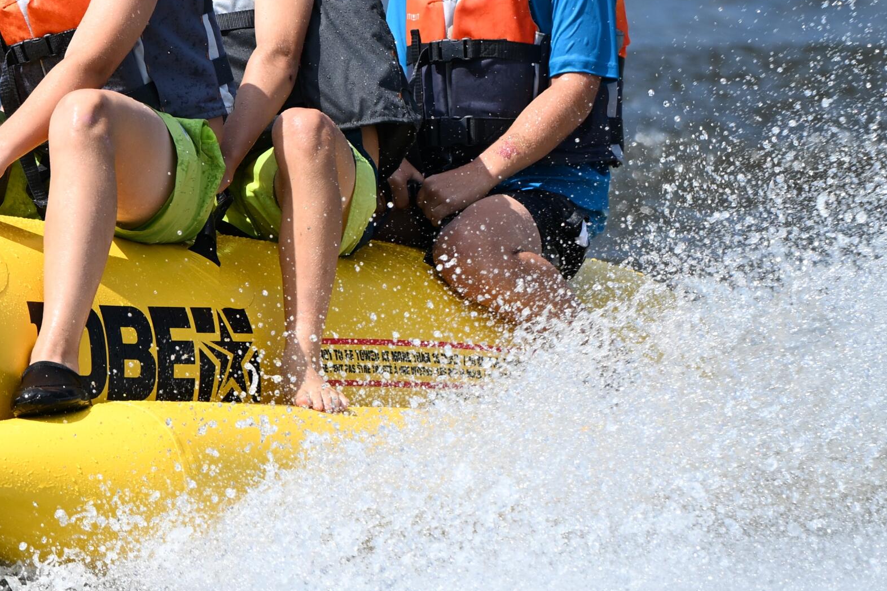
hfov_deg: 2.1
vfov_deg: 1.4
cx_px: 185
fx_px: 24440
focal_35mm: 992
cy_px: 49
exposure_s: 1/1000
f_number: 6
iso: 220
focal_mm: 390
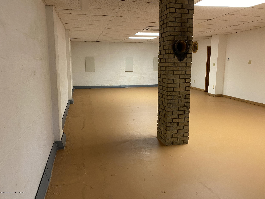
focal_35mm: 26
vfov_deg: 53.1
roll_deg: -0.2
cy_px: 100
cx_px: 132
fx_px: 199
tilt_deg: -10.2
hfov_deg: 67.3
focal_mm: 4.25
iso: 250
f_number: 1.8
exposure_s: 1/60
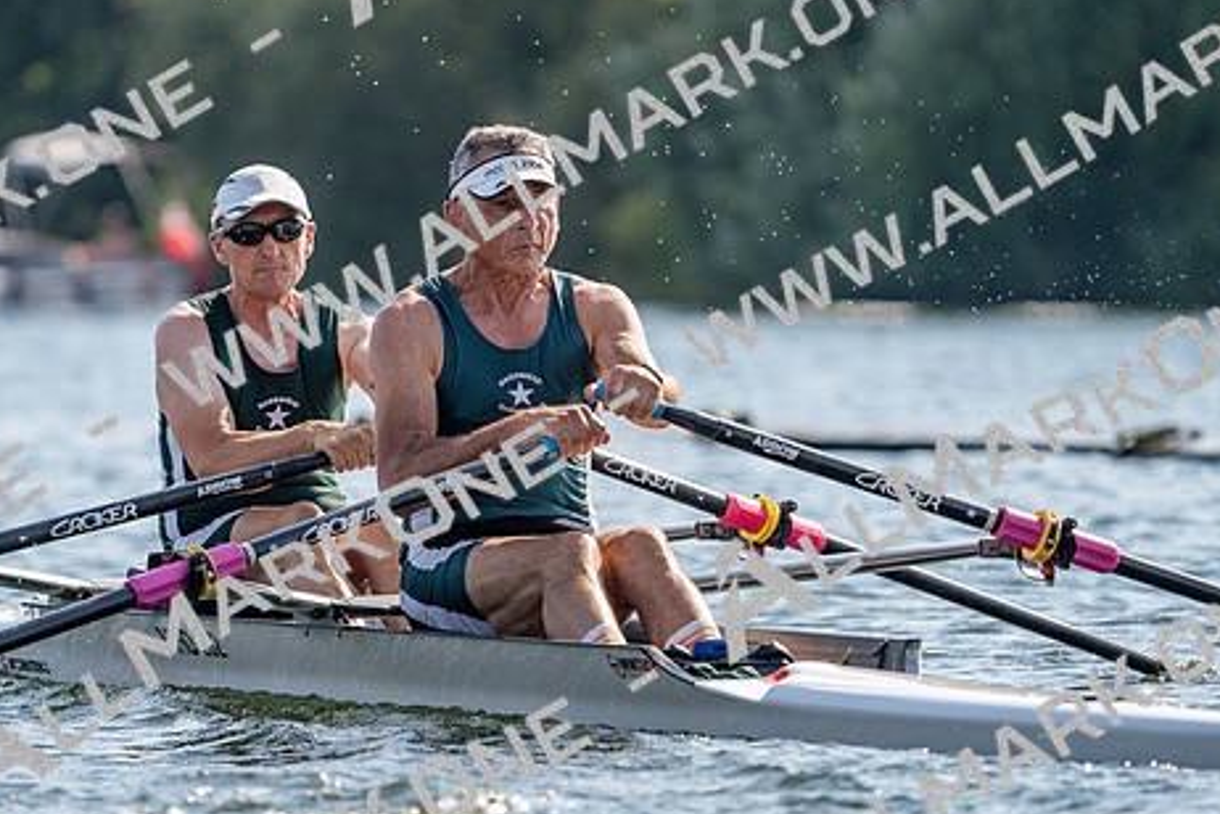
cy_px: 414
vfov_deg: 2.8
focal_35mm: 483
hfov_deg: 4.3
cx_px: 489
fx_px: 16367
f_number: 6.3
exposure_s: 1/1600
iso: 320
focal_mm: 385
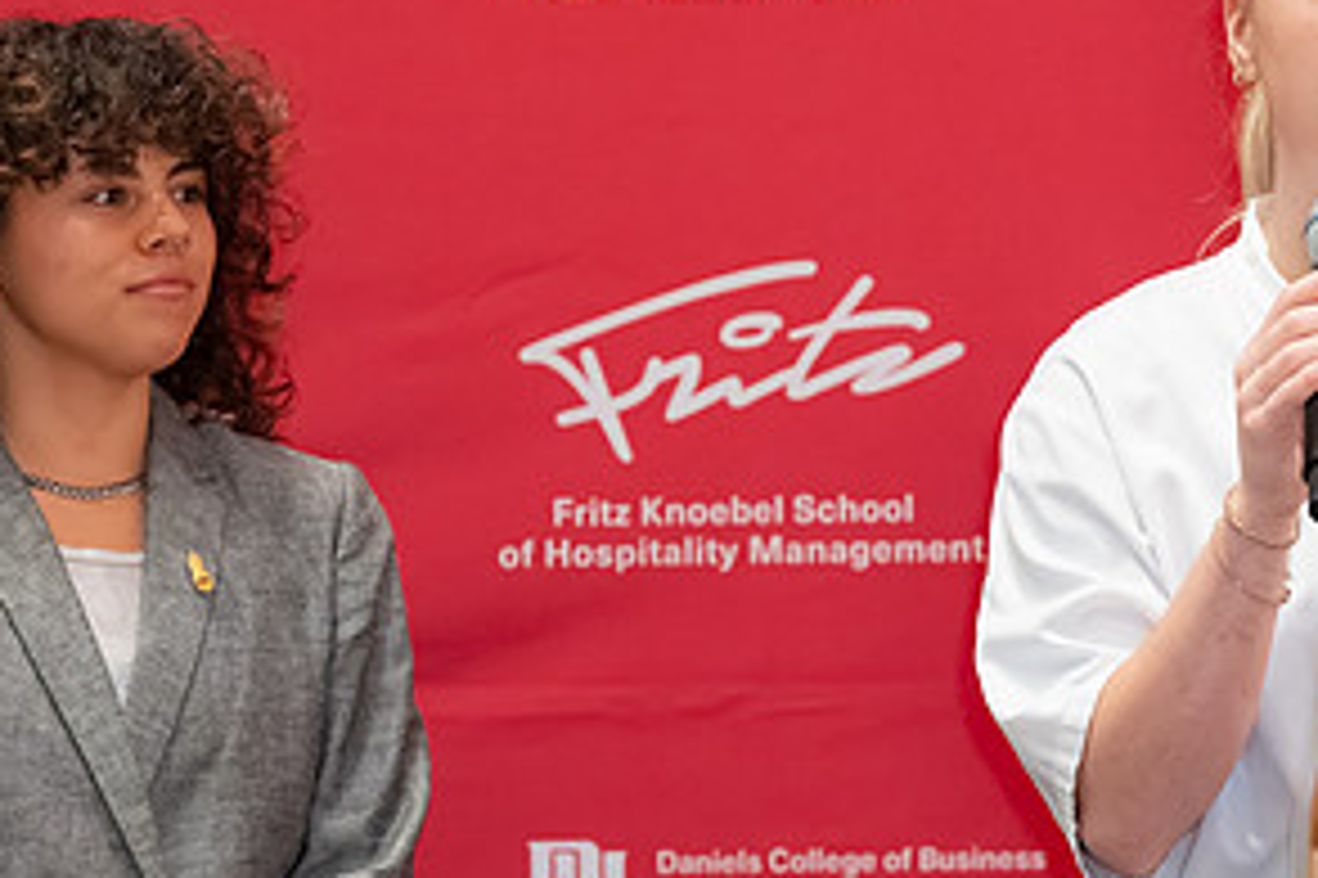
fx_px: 11965
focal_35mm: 327
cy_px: 441
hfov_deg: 6.3
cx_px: 711
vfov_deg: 4.2
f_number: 3.2
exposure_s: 1/100
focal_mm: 160
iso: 8000
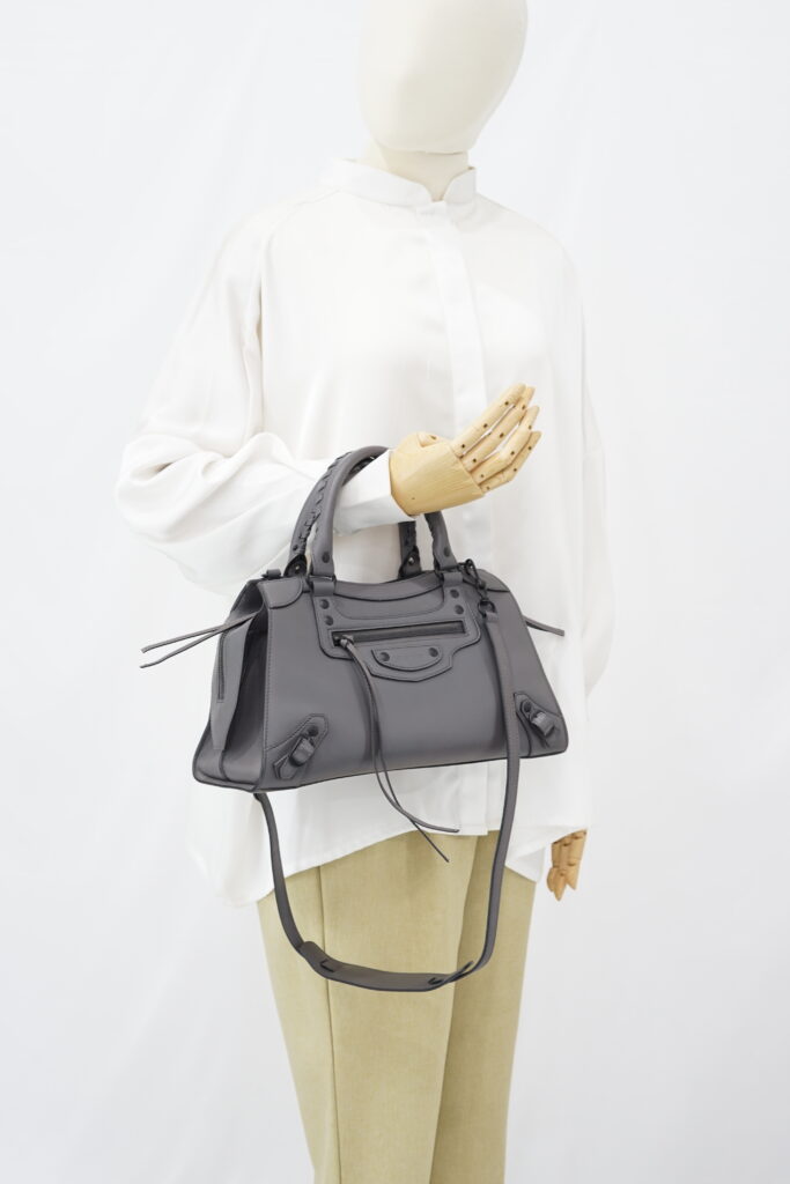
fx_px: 1645
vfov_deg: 39.6
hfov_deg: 27.0
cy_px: 592
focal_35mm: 50
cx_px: 395
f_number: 6.3
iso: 640
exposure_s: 1/6
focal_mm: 50
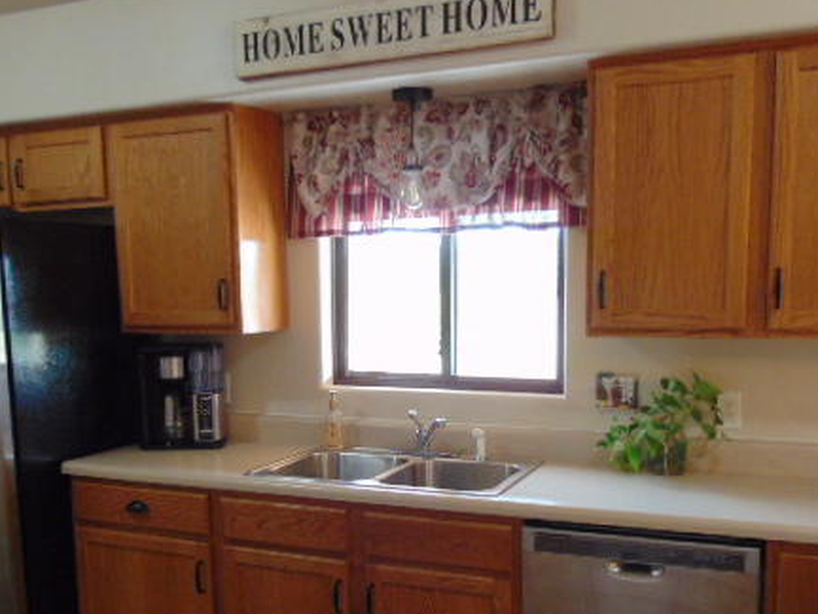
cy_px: 415
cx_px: 390
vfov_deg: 38.2
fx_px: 874
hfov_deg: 50.1
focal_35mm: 37
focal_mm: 4.5
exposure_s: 1/30
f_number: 3
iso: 250
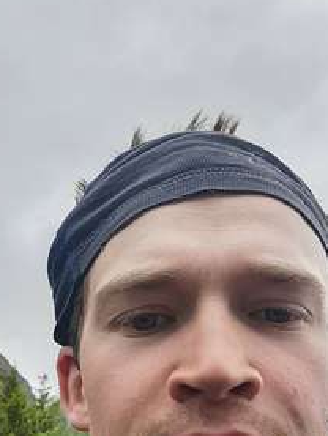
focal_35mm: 45
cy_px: 357
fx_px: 568
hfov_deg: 32.0
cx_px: 218
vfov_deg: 40.1
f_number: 2
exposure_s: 1/350
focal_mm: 3.36
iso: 50
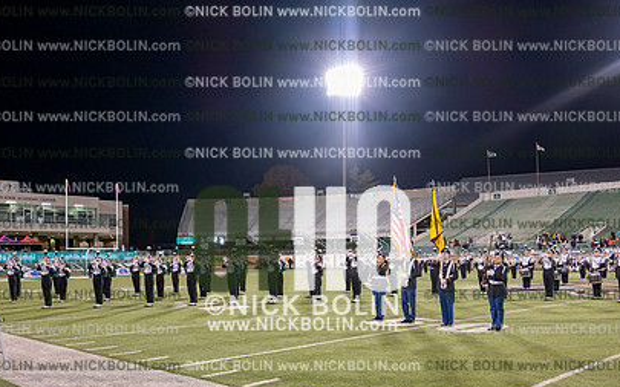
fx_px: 591
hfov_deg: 55.3
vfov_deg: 35.9
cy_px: 259
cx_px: 302
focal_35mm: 35
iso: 5000
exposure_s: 1/640
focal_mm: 24
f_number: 4.5
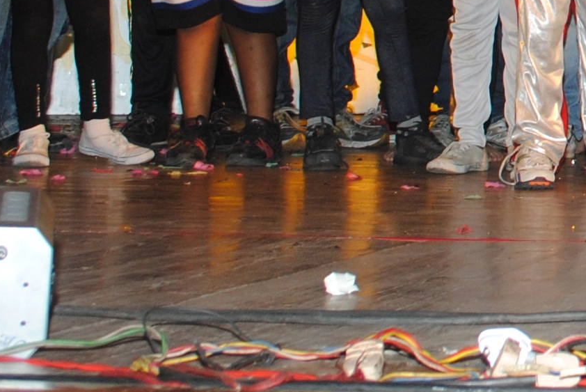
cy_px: -199
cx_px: 1010
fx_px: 2248
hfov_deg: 13.5
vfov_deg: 9.7
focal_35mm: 138
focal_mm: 20
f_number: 5
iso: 200
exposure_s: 1/50
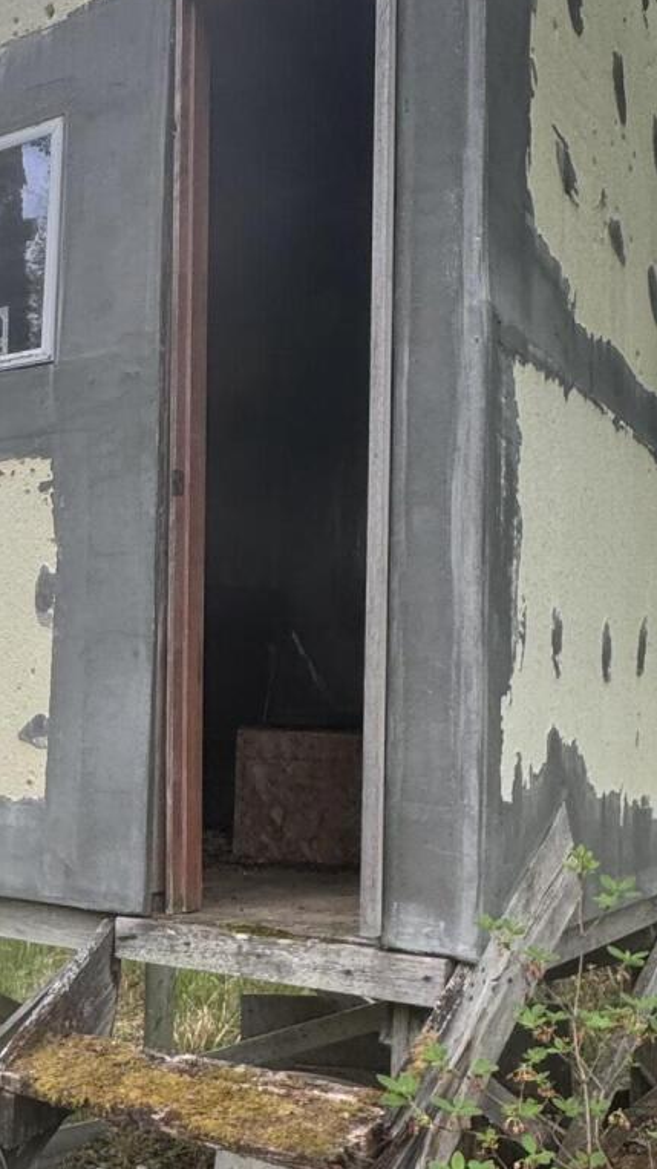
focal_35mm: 40
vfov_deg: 50.4
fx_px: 1239
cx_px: 191
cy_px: 630
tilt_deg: +7.4
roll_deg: -2.9
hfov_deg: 29.4
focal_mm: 2.22
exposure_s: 1/194
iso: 40
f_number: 2.2
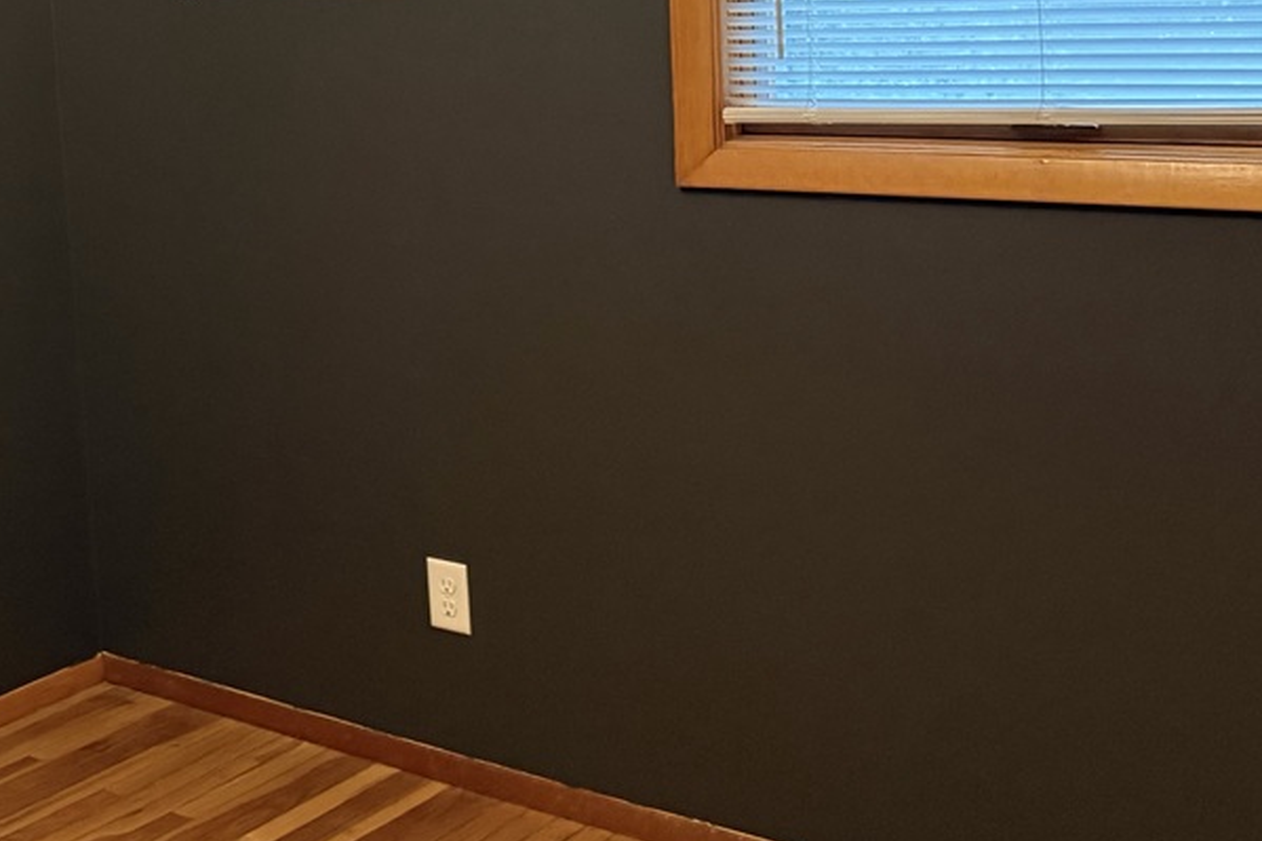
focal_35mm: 60
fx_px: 2103
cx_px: -67
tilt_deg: -5.2
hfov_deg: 30.5
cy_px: 167
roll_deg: +4.9
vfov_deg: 22.3
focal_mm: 6.76
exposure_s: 1/40
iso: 800
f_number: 1.78
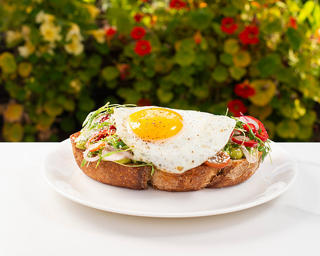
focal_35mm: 64
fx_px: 606
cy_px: 135
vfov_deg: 23.8
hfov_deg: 29.6
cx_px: 169
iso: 200
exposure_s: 1/200
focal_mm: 50
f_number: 8
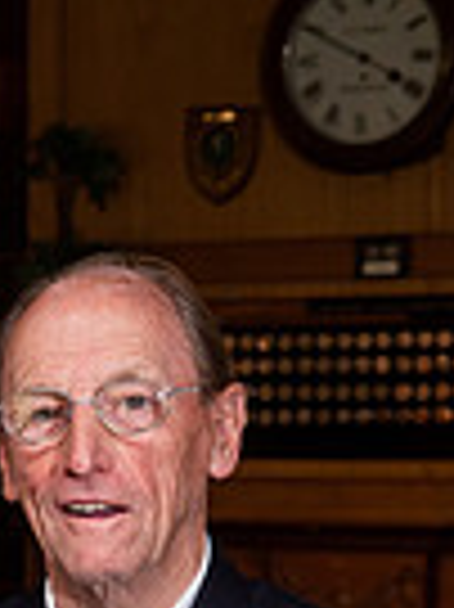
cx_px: -121
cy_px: 973
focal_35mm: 180
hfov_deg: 8.1
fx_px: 3153
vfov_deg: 10.5
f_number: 6.3
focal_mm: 56
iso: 640
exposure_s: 1/100
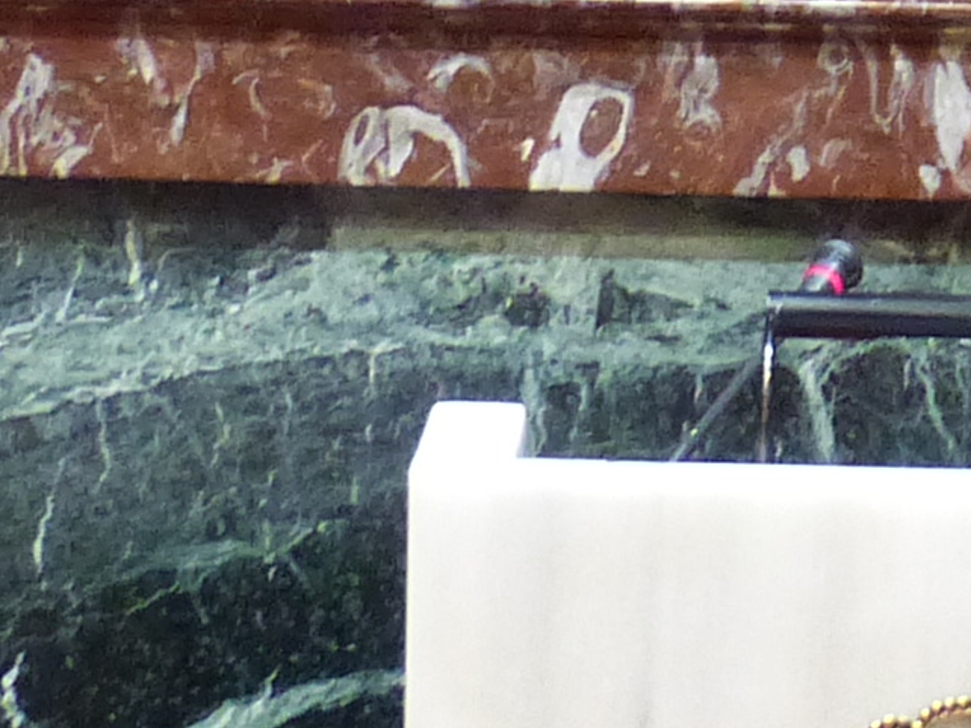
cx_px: 1004
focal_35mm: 505
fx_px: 14160
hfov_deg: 3.9
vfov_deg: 2.9
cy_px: -919
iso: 400
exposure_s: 1/20
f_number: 2.8
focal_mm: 14.5
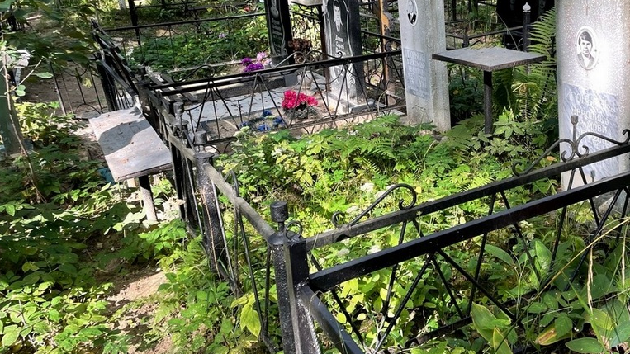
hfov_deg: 52.1
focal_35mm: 38
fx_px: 635
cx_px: 402
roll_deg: +3.8
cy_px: 116
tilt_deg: -14.6
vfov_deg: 30.9
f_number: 1.6
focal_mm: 4.2
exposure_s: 1/154
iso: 32
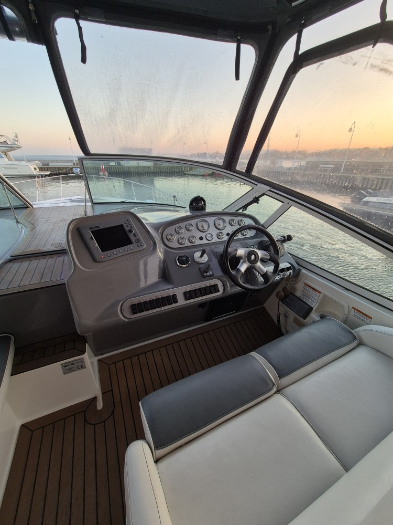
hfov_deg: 89.9
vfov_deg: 106.2
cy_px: 262
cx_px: 196
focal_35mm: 13
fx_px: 197
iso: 50
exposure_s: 1/158
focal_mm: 2.2
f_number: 2.2
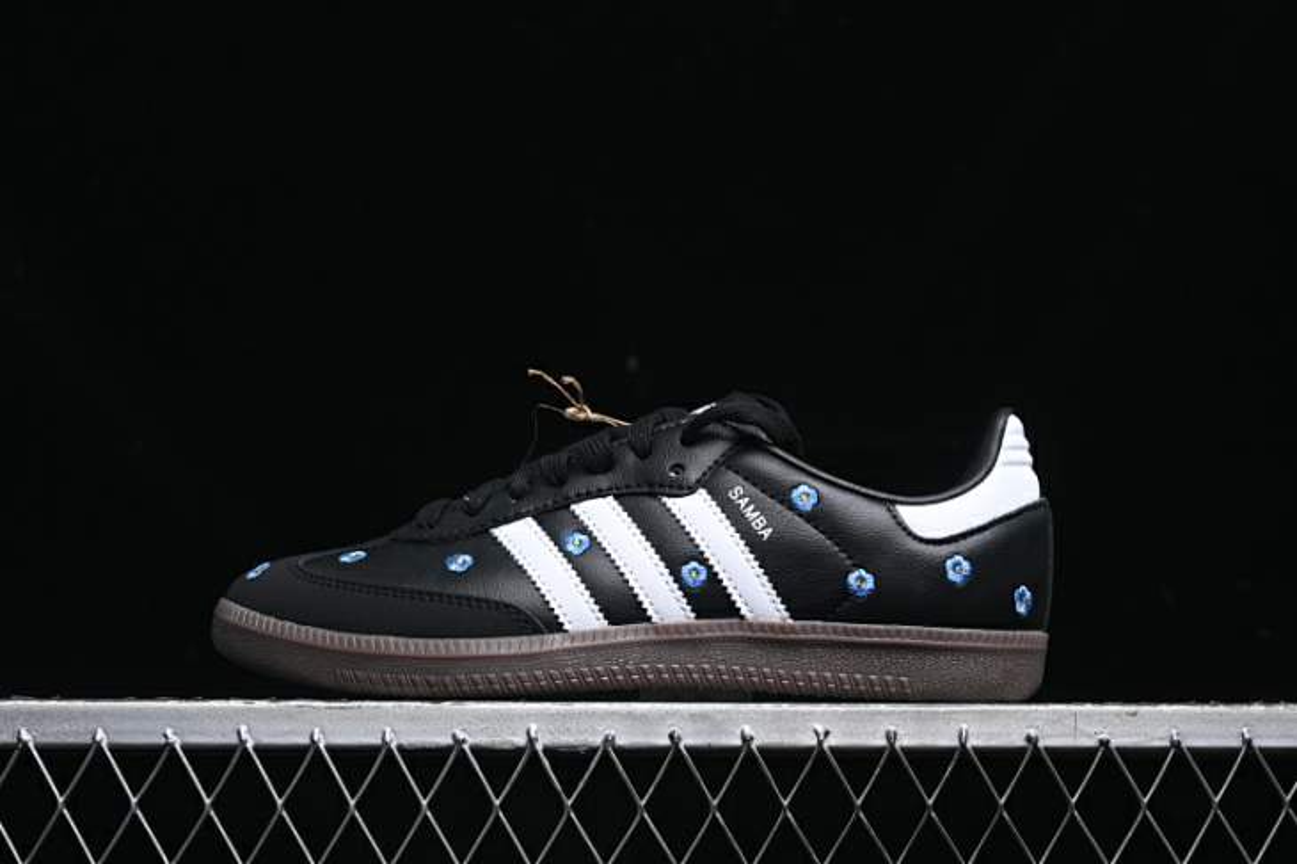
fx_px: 2701
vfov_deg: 18.2
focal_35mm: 75
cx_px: 648
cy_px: 432
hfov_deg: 27.0
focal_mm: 50
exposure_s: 1/50
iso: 160
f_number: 6.3
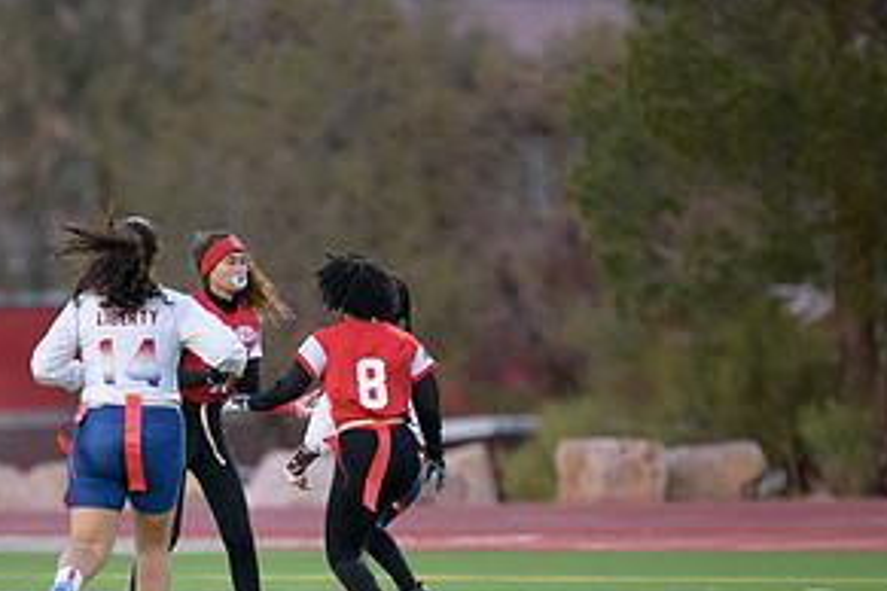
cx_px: 232
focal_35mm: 597
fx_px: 14708
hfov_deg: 3.5
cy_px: 532
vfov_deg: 2.3
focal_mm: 300
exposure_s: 1/3200
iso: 7200
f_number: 2.8
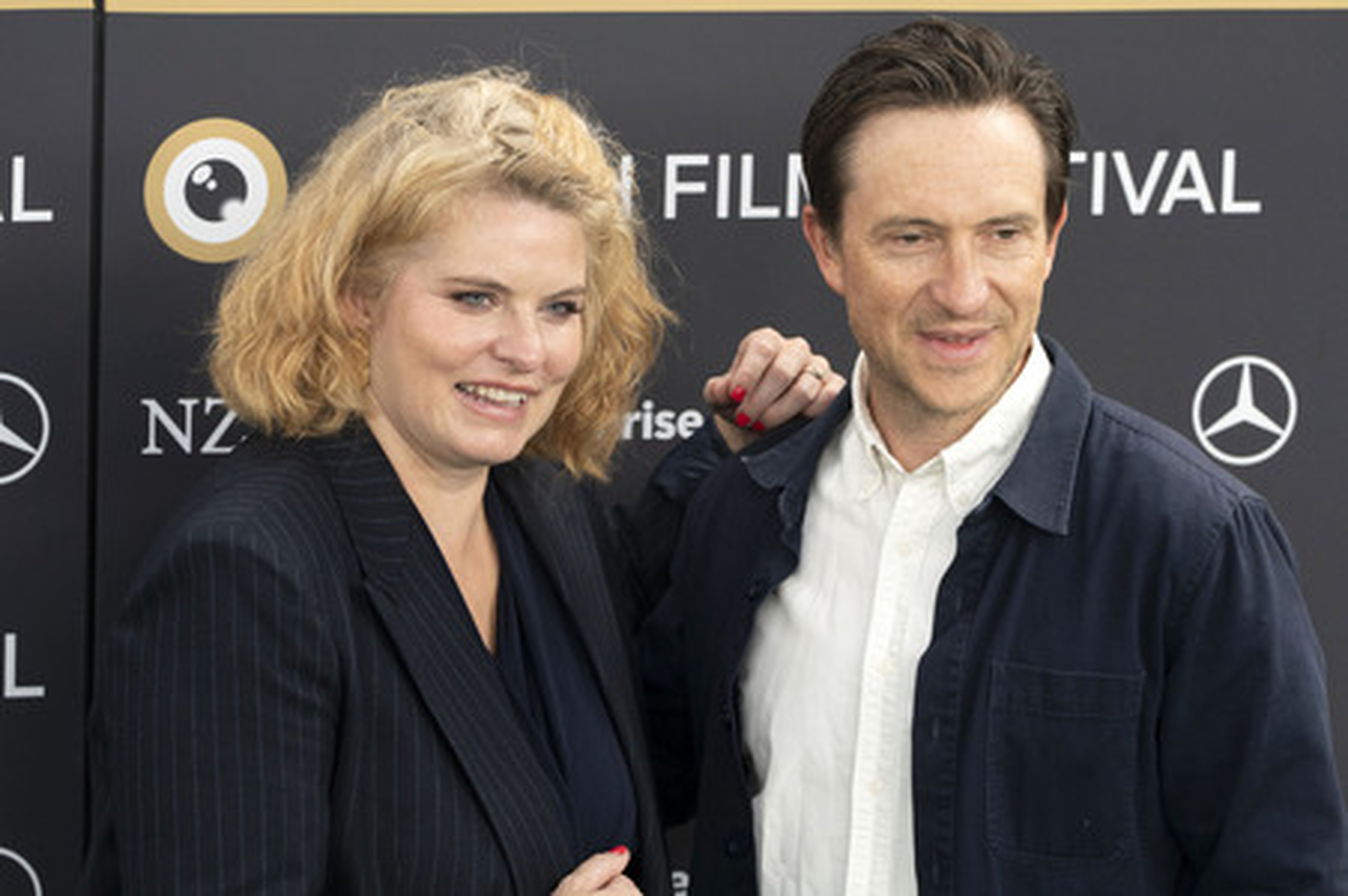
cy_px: 403
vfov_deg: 6.8
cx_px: 570
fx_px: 7548
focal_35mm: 202
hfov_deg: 10.2
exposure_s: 1/400
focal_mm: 168
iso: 1600
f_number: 6.3
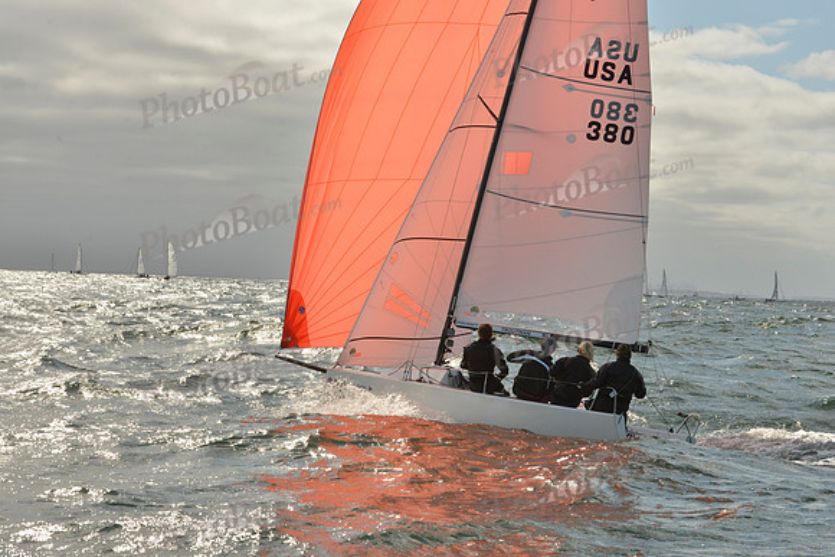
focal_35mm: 70
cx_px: 418
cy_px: 278
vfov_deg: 19.5
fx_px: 1624
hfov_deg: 28.8
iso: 400
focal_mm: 70
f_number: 13
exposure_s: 1/1000
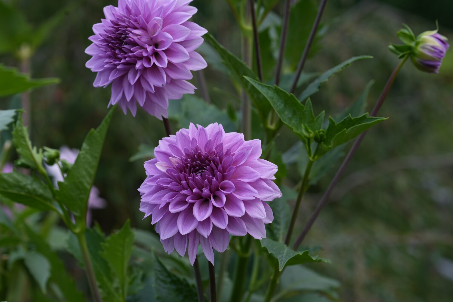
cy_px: 151
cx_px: 226
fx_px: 1258
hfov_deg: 20.4
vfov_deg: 13.7
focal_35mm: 100
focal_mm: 100
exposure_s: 1/160
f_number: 5.6
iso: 200
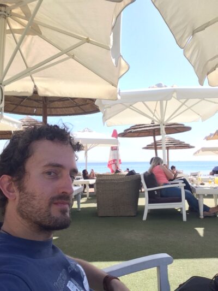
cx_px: 109
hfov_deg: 43.0
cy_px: 146
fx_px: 277
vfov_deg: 55.3
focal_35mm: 33
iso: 50
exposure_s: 1/534
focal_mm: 2.15
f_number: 2.4
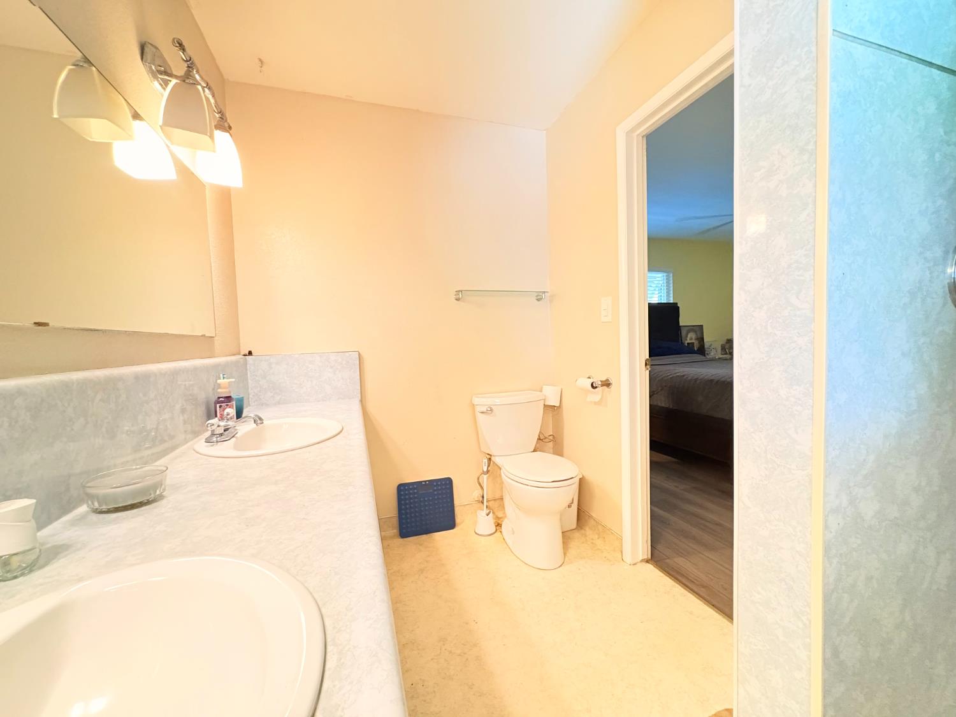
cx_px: 478
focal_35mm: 14
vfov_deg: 85.7
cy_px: 358
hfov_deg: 102.1
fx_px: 387
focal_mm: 2.22
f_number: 2.2
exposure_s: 1/40
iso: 1000
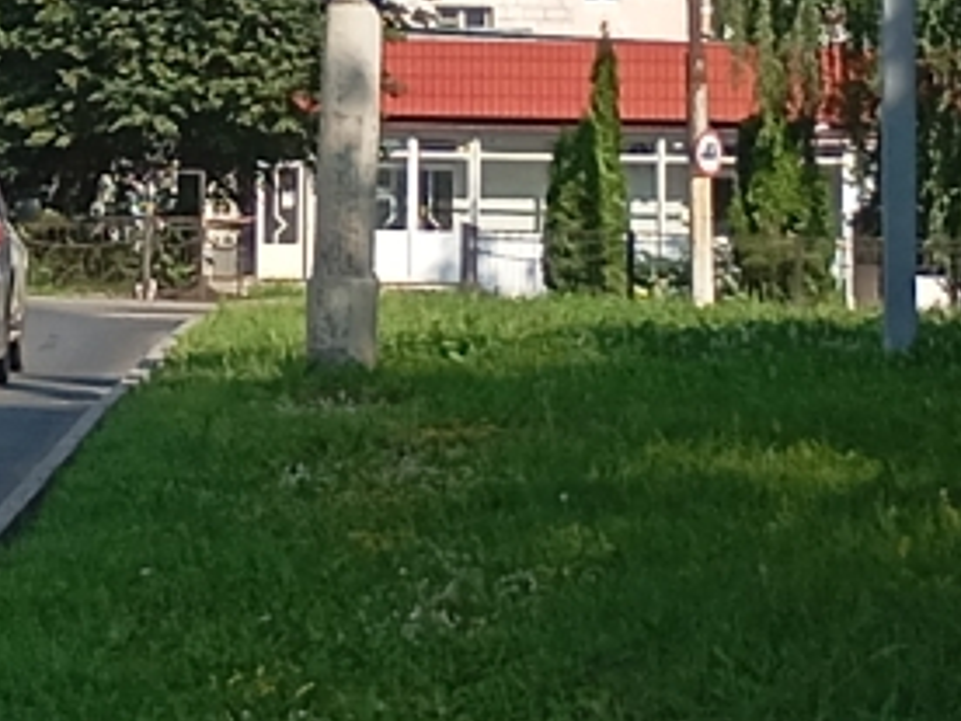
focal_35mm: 211
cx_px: -77
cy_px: -174
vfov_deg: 7.0
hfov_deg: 9.3
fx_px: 5858
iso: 101
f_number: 1.8
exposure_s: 1/613
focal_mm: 4.27
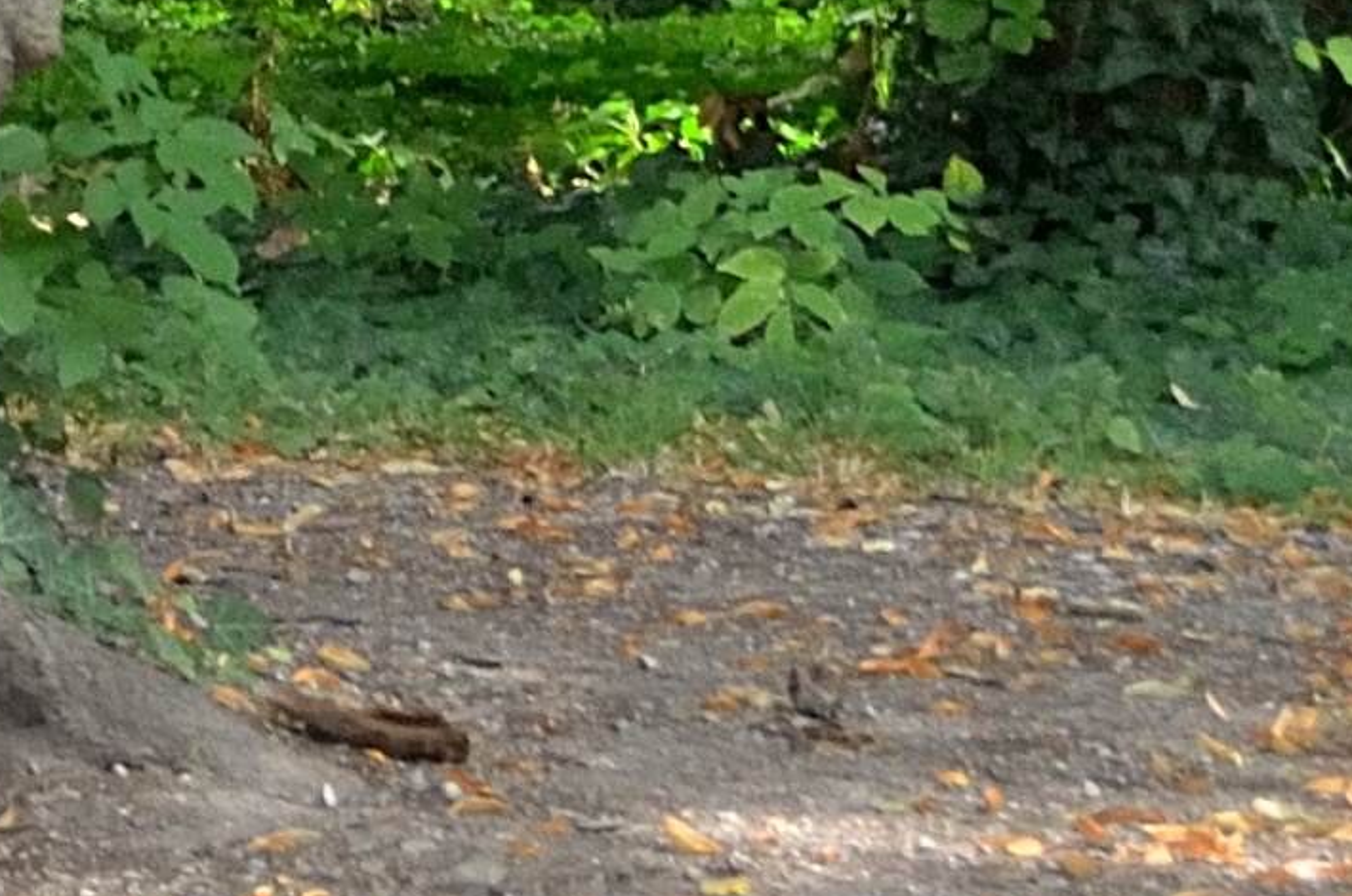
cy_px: -1456
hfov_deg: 7.3
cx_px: -1430
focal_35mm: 271
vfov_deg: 4.9
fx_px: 10159
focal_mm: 26
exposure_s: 1/160
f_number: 3.8
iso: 500
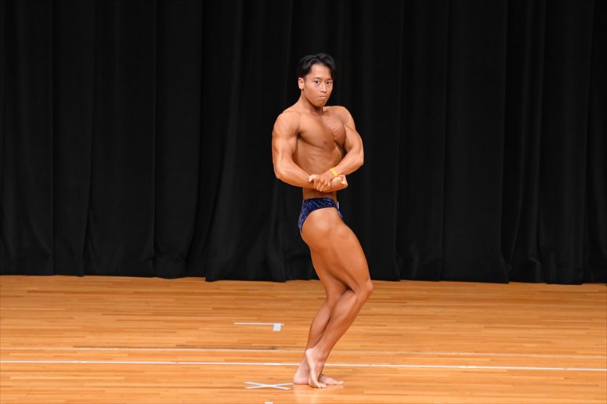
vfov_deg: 5.1
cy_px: 202
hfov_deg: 7.6
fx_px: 4550
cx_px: 304
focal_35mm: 270
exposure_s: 1/400
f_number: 5.6
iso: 4000
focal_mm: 180
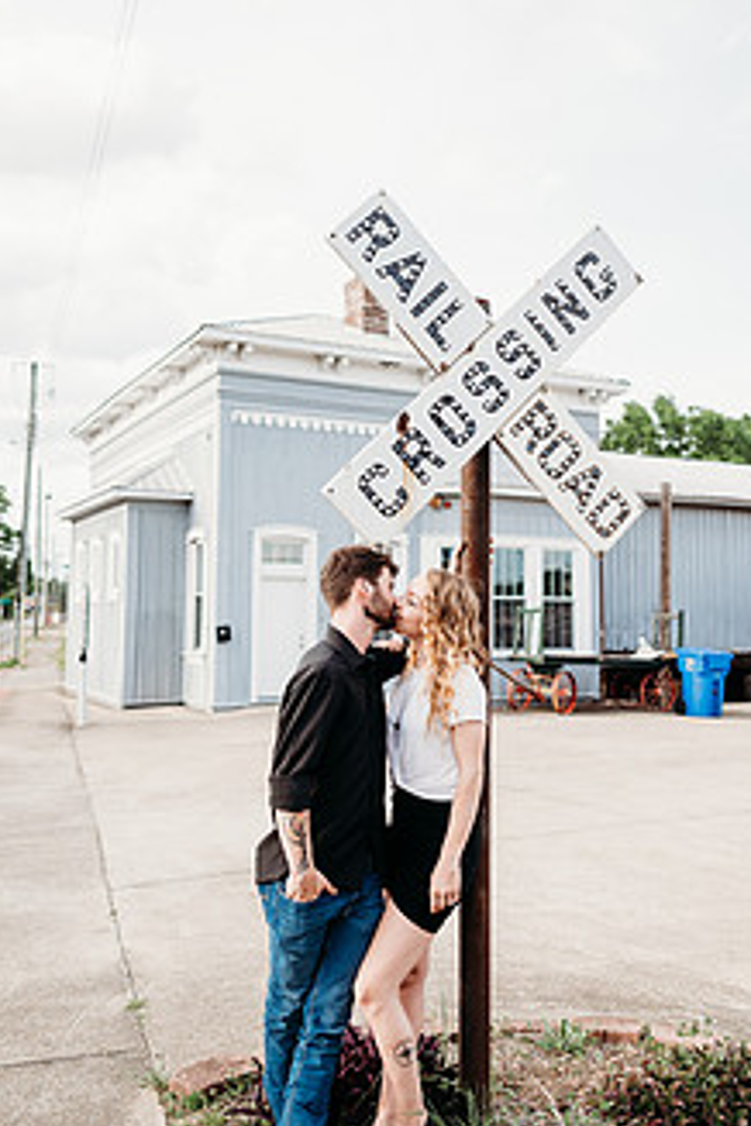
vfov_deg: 57.2
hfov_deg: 39.9
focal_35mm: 33
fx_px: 1033
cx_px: 407
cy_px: 541
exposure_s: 1/640
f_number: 2.8
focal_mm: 24
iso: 100
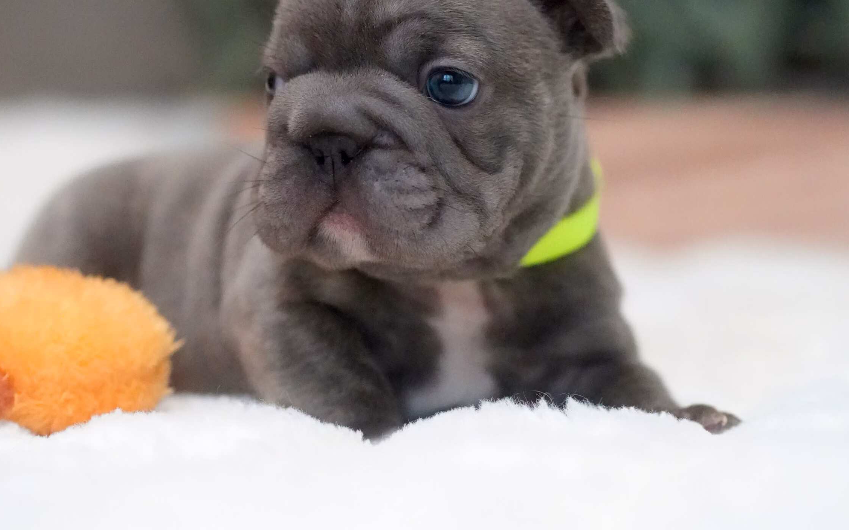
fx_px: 3424
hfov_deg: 14.1
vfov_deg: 8.9
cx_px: 409
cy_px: 241
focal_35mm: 148
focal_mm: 85
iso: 12800
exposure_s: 1/500
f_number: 3.2
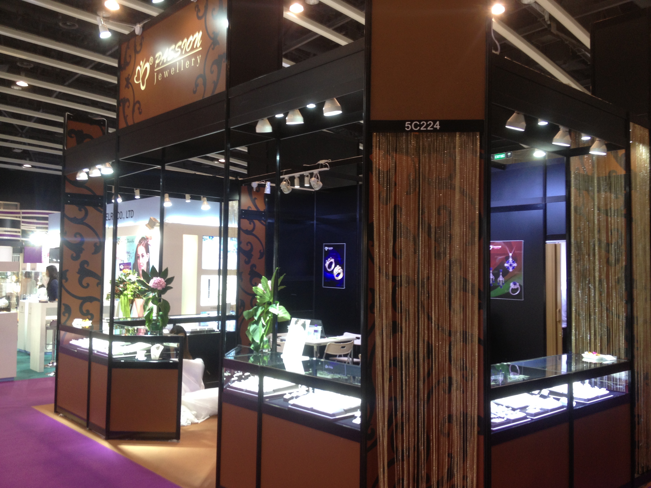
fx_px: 658
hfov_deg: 52.6
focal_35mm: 35
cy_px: 244
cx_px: 326
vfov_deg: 40.7
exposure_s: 1/20
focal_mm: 4.28
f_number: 2.4
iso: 64
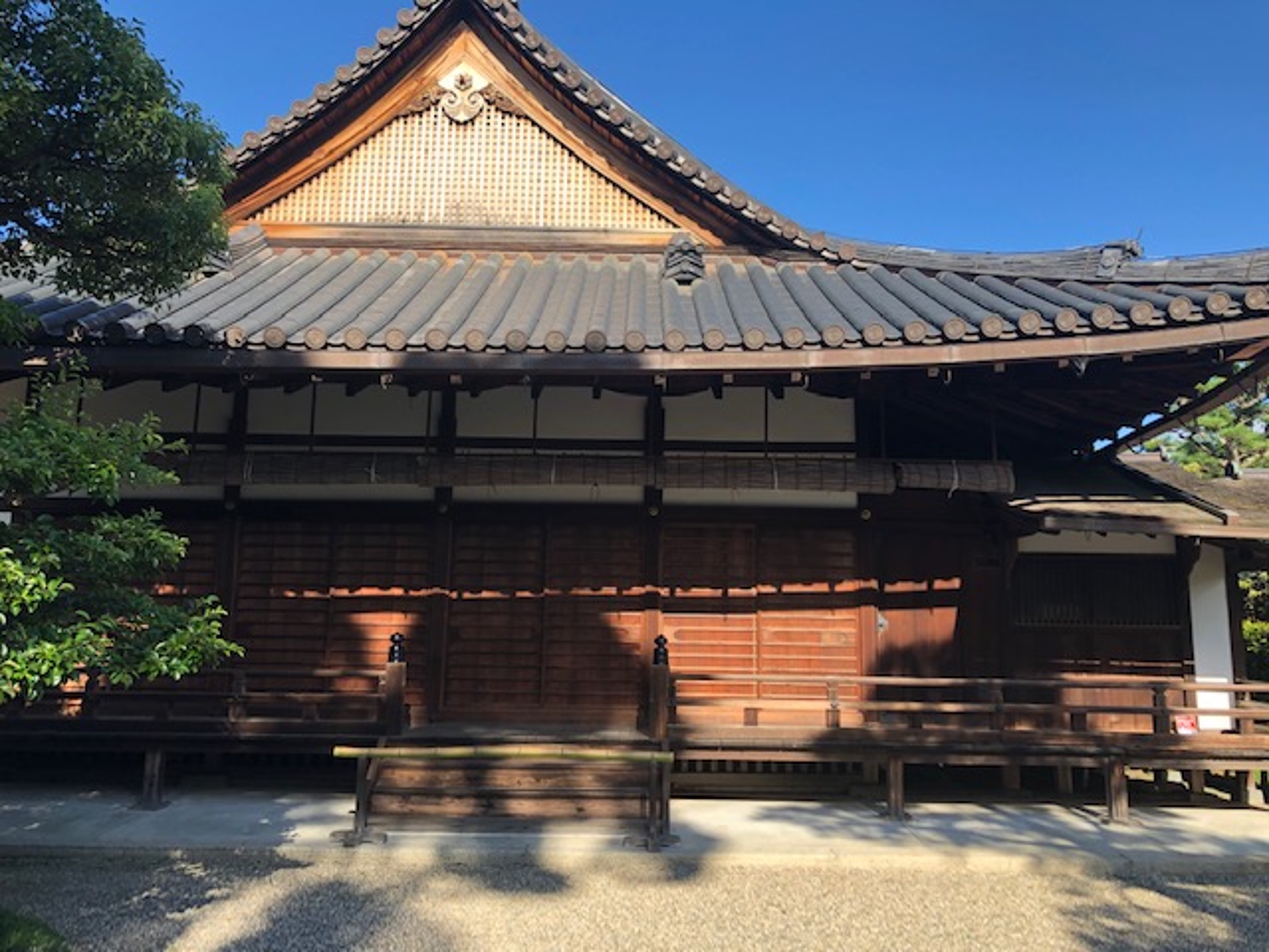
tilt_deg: +10.2
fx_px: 1026
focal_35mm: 28
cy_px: 476
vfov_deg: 49.7
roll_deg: +0.2
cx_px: 634
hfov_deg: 63.4
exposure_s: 1/539
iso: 20
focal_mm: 3.99
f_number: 1.8
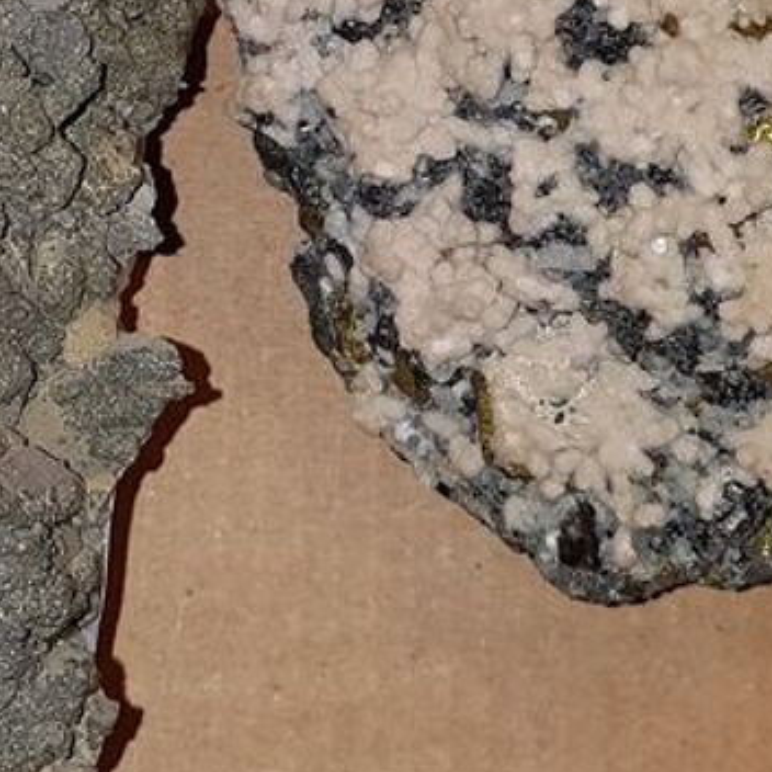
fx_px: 2195
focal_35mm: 87
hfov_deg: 19.9
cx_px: 388
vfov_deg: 19.9
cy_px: 315
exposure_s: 1/249
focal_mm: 4.2
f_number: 1.7
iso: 40
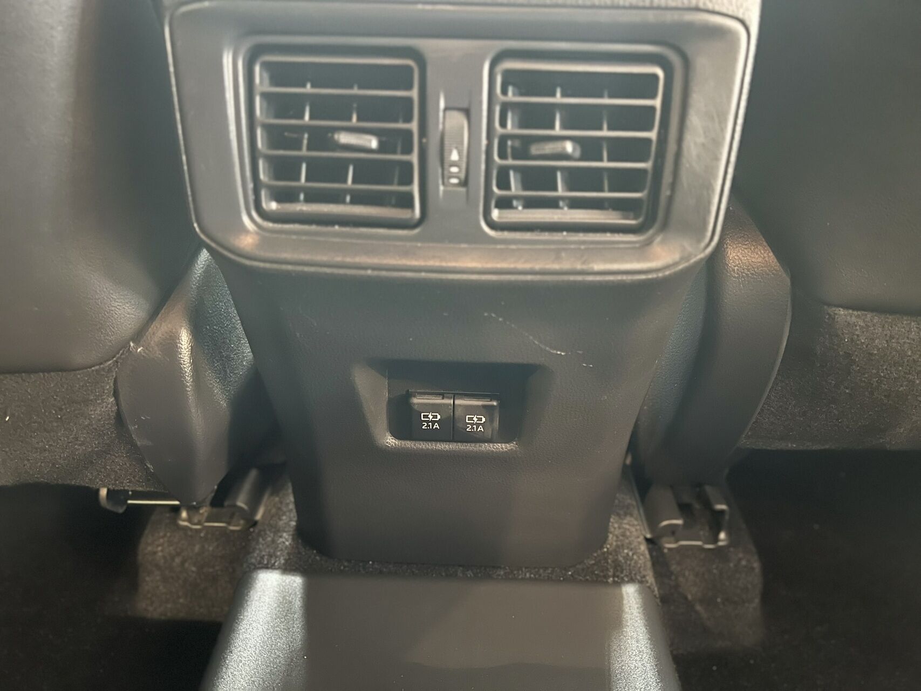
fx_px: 692
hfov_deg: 67.3
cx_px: 460
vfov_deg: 53.1
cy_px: 346
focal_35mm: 26
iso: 1600
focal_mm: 5.7
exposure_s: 1/24
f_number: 1.5
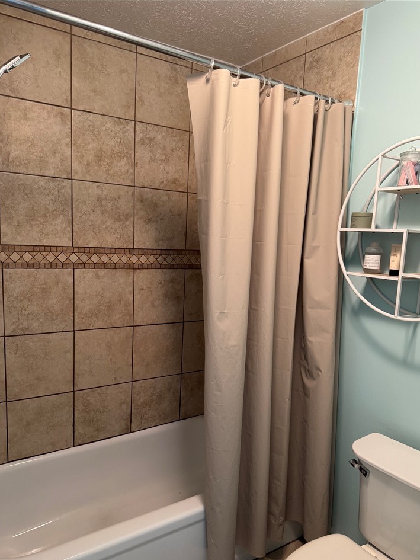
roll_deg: -2.5
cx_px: 207
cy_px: 303
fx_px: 421
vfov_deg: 67.2
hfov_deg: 53.1
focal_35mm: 26
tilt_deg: -9.2
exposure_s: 1/60
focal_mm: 6.76
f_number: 1.78
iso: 320
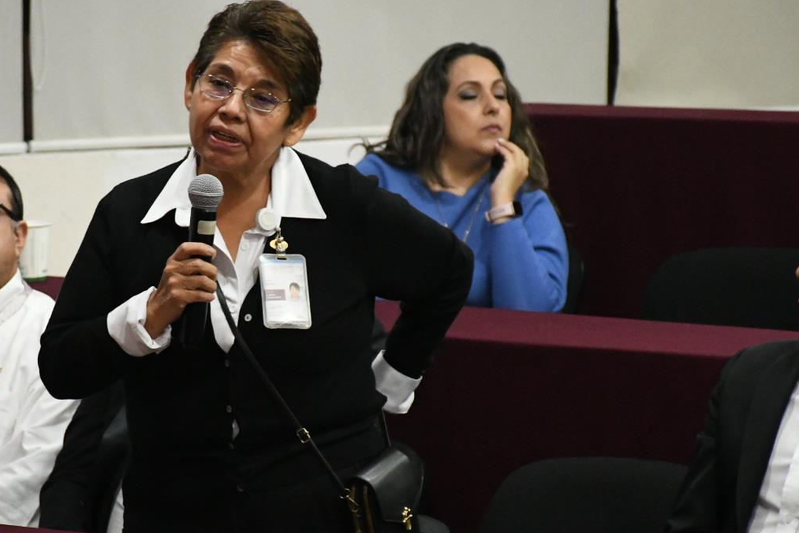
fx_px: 5572
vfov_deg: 5.5
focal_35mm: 251
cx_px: 232
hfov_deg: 8.2
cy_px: 289
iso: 6400
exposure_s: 1/100
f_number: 5.6
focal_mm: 105
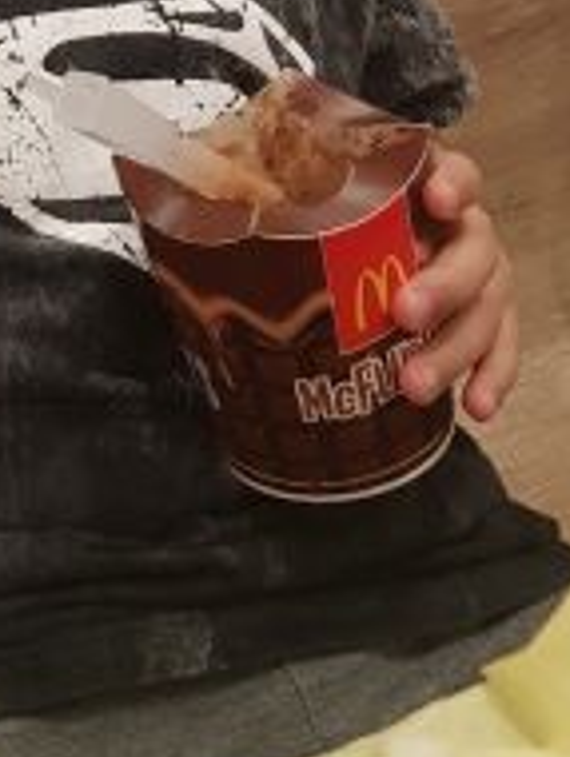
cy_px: -239
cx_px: -116
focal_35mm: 82
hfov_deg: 17.2
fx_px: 1796
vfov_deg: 21.4
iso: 125
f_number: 1.7
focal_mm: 4.3
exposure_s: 1/50
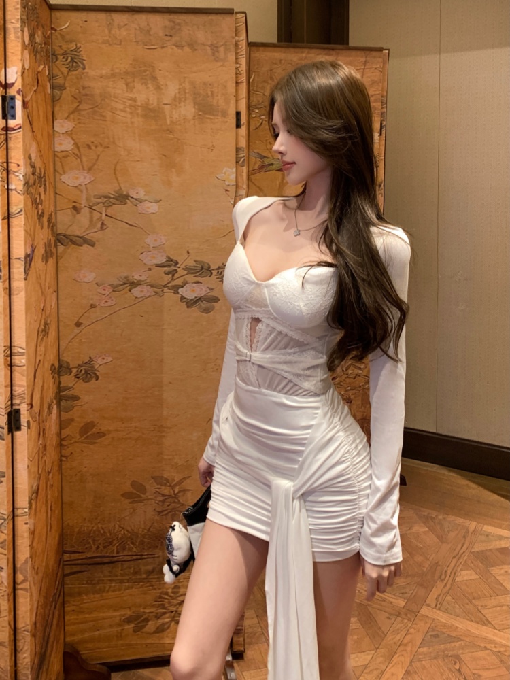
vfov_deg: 67.3
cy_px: 340
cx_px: 255
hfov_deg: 53.1
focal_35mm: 26
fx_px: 511
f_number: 1.8
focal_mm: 4.25
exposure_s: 1/60
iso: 100
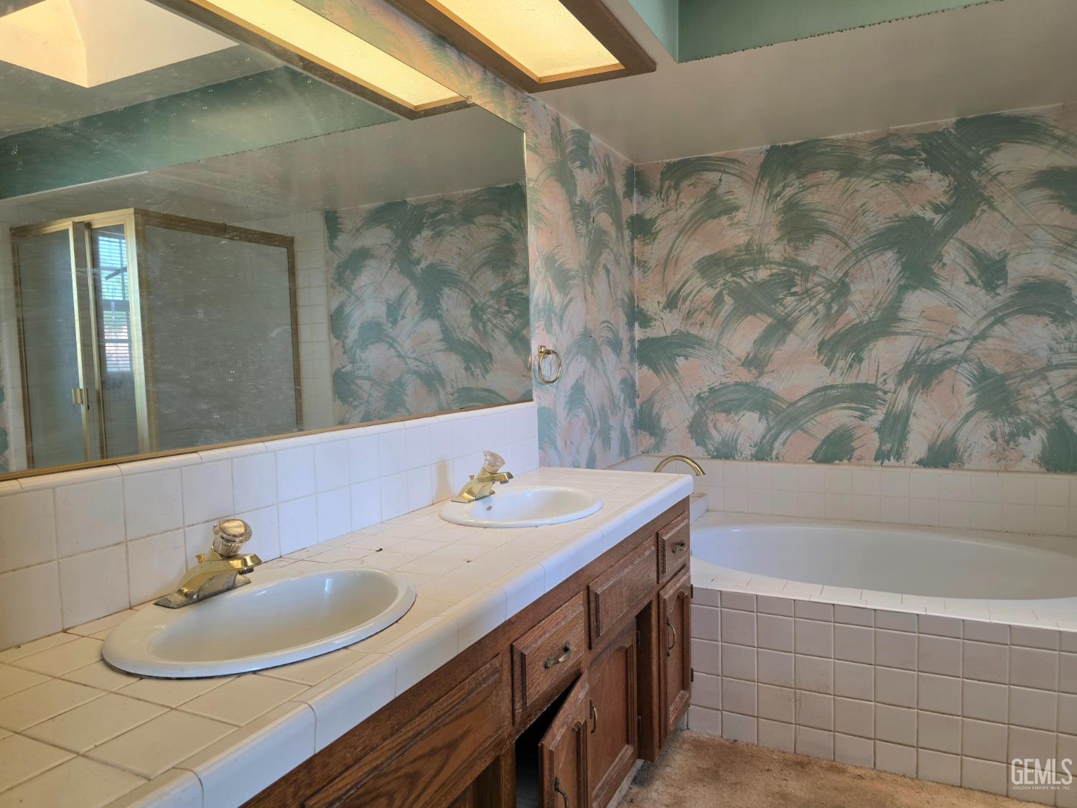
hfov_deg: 73.9
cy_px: 404
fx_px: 716
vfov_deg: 58.9
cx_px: 538
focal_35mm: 23
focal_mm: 6.3
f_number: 1.7
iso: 80
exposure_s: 1/60.2
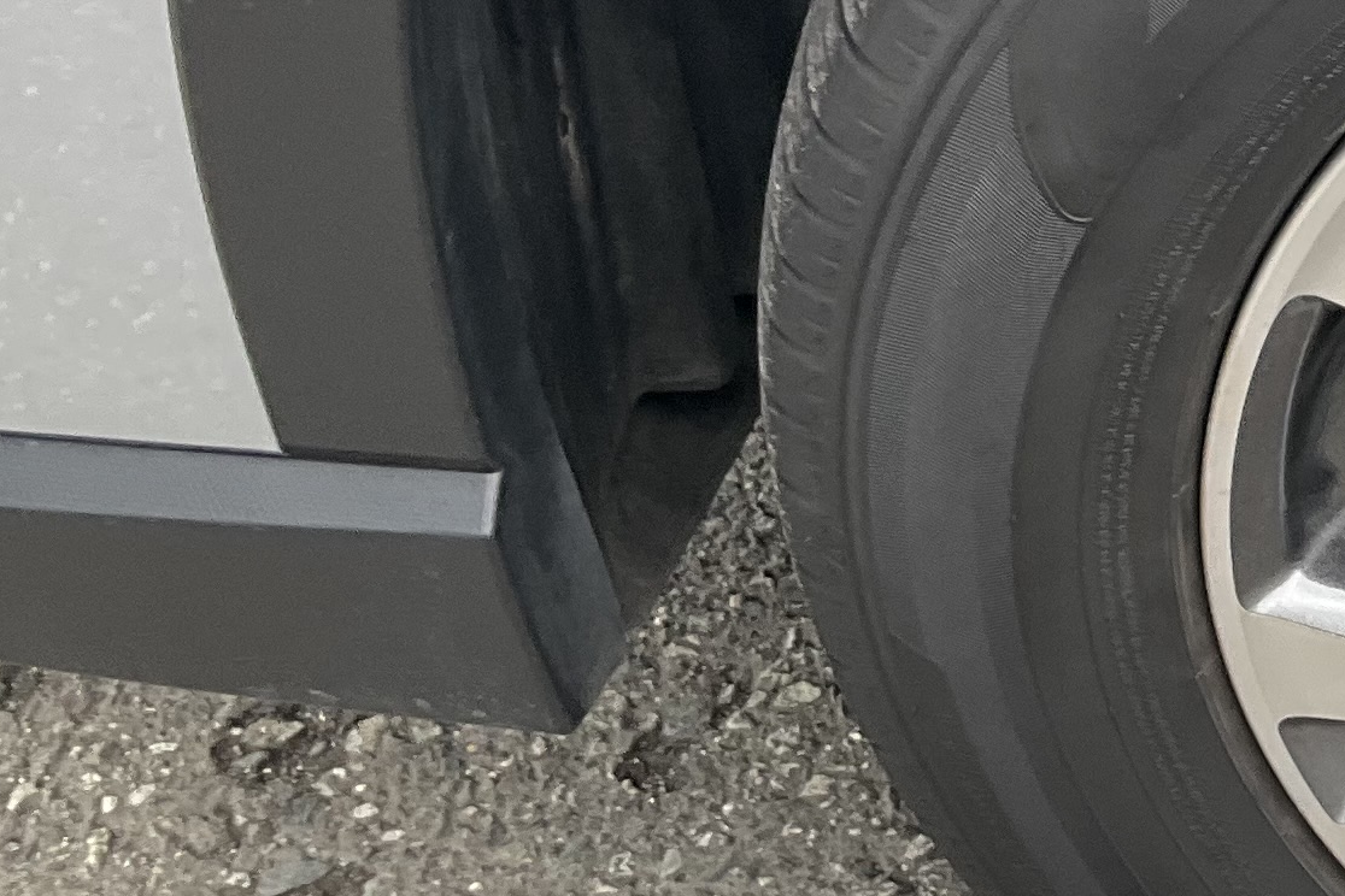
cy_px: 212
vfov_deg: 12.5
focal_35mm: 109
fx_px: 4072
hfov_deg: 16.7
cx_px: 2113
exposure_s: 1/122
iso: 25
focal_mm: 3
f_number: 1.8
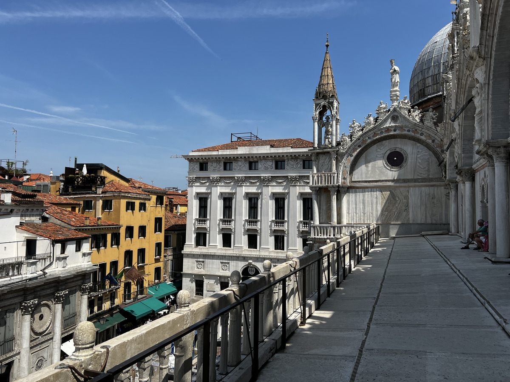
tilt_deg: +3.2
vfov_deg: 53.1
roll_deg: -0.8
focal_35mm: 26
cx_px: 255
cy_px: 191
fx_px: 383
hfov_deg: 67.3
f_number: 1.5
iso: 50
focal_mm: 5.7
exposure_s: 1/6211
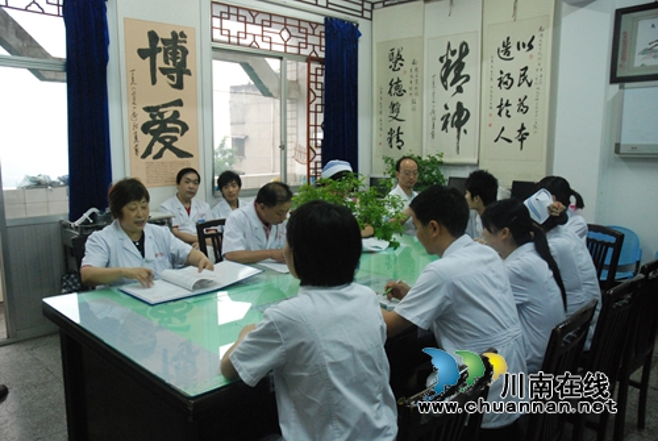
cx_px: 329
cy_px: 220
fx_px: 494
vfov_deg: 48.1
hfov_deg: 67.3
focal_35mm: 27
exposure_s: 1/30
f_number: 4
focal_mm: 18
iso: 1600
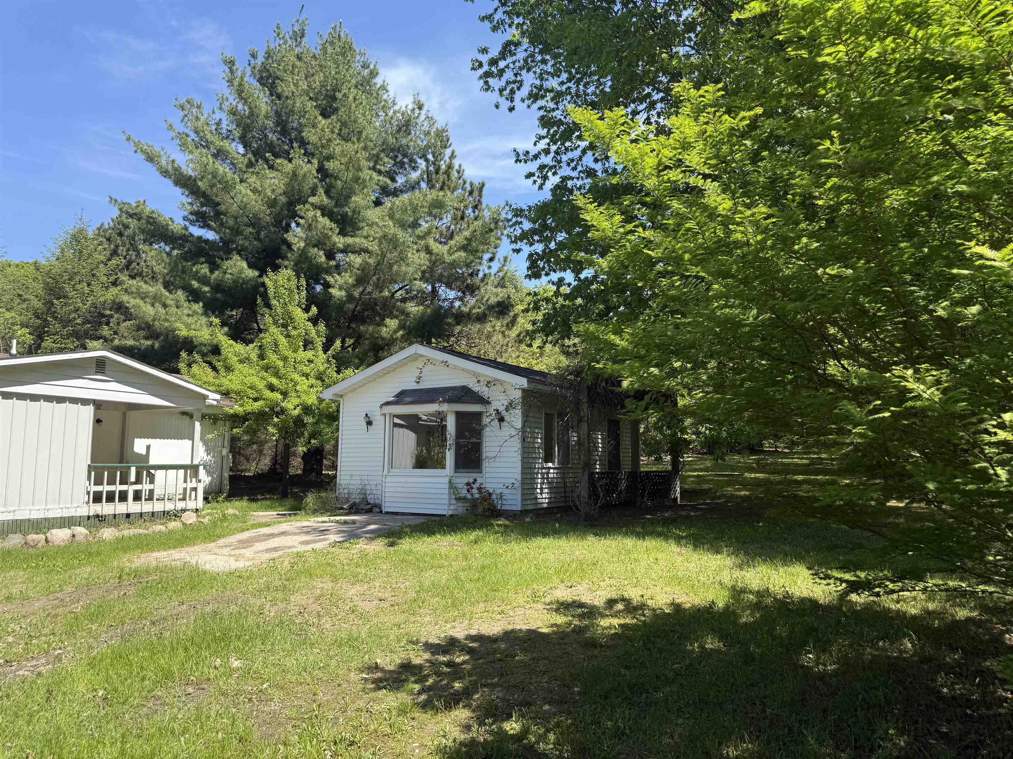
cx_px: 506
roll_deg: -1.7
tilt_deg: +6.9
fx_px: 702
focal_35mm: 24
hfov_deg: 71.6
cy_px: 380
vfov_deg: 56.8
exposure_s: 1/1770
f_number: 1.78
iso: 80
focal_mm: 6.76
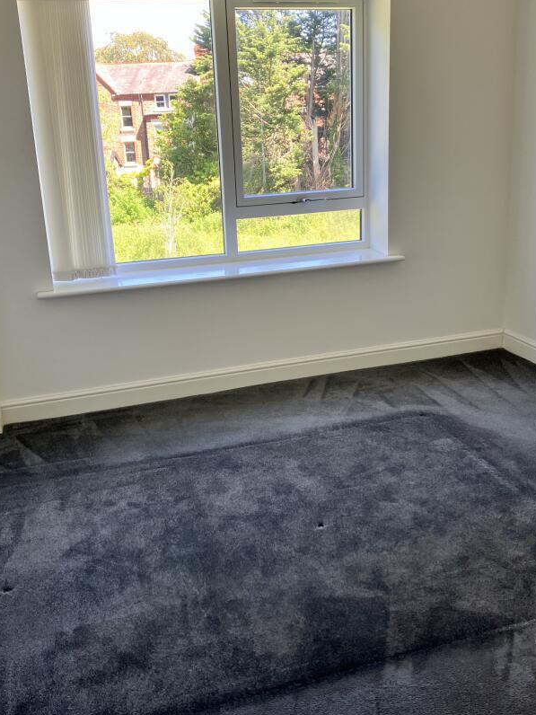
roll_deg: +3.0
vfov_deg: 51.2
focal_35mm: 36
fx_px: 743
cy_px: 314
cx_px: 268
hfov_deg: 39.7
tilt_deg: -15.5
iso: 50
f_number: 1.8
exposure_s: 1/121
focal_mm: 3.99
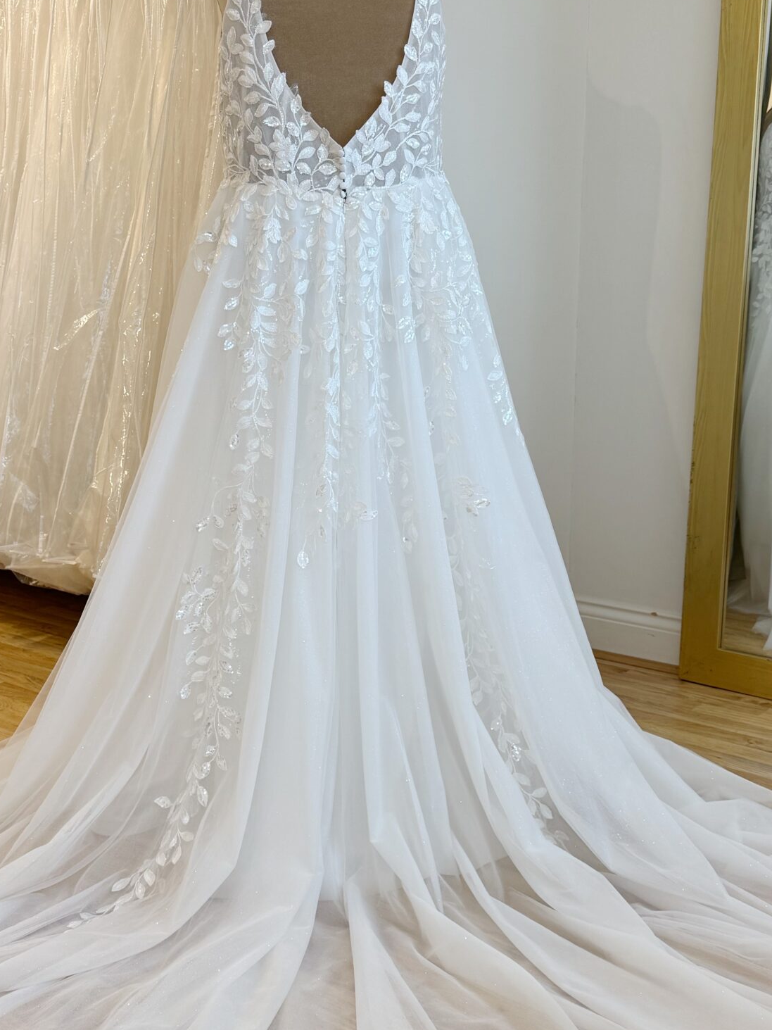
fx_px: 1249
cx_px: 344
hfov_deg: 34.3
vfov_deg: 44.8
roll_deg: +0.2
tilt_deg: -10.2
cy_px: 496
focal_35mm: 42
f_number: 1.78
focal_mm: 6.76
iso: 80
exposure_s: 1/100
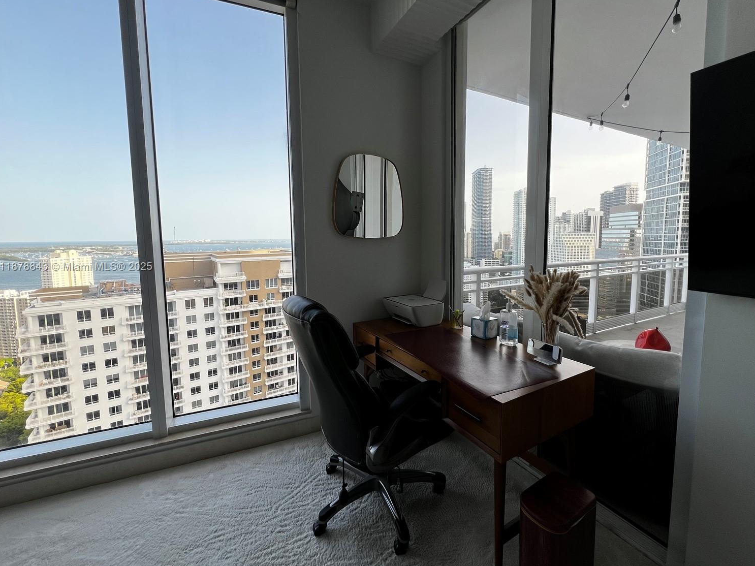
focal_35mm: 14
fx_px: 305
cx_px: 396
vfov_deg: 85.6
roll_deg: +0.1
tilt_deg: -6.2
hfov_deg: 102.0
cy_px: 267
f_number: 1.8
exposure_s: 1/184
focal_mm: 1.57
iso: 32
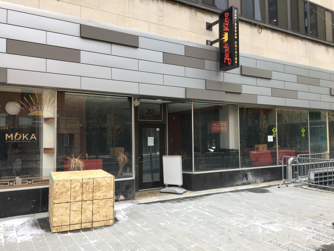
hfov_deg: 61.7
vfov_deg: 48.2
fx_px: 280
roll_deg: +0.5
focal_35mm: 29
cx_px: 167
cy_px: 126
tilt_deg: +0.5
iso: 25
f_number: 2.2
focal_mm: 4.15
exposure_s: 1/120
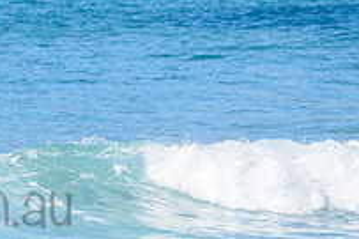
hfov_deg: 1.2
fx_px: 17497
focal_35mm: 1756
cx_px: -181
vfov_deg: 0.8
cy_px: 176
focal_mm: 500
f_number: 5.6
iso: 800
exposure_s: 1/8000
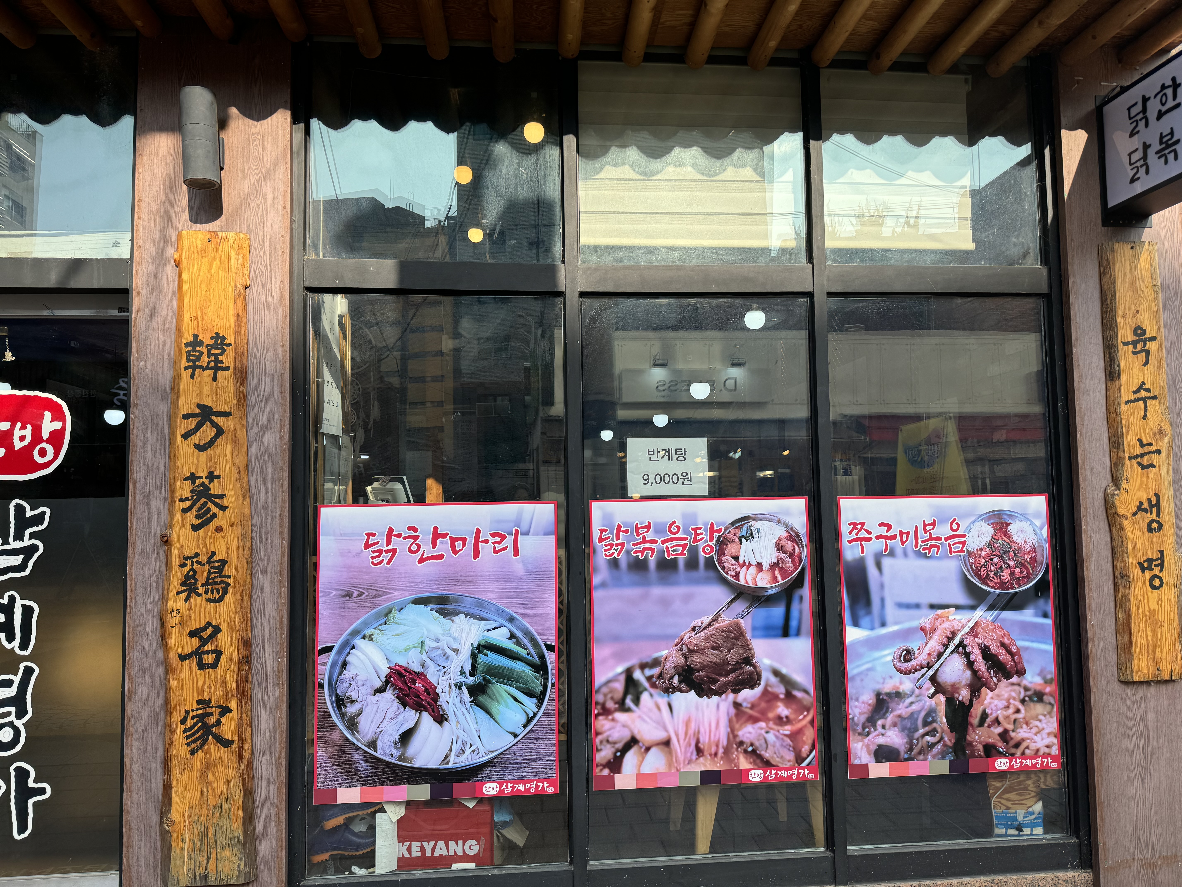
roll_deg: +2.6
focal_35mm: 24
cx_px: 591
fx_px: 820
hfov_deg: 71.6
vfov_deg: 56.8
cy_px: 444
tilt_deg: +4.5
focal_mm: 6.86
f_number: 1.78
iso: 80
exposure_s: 1/1980
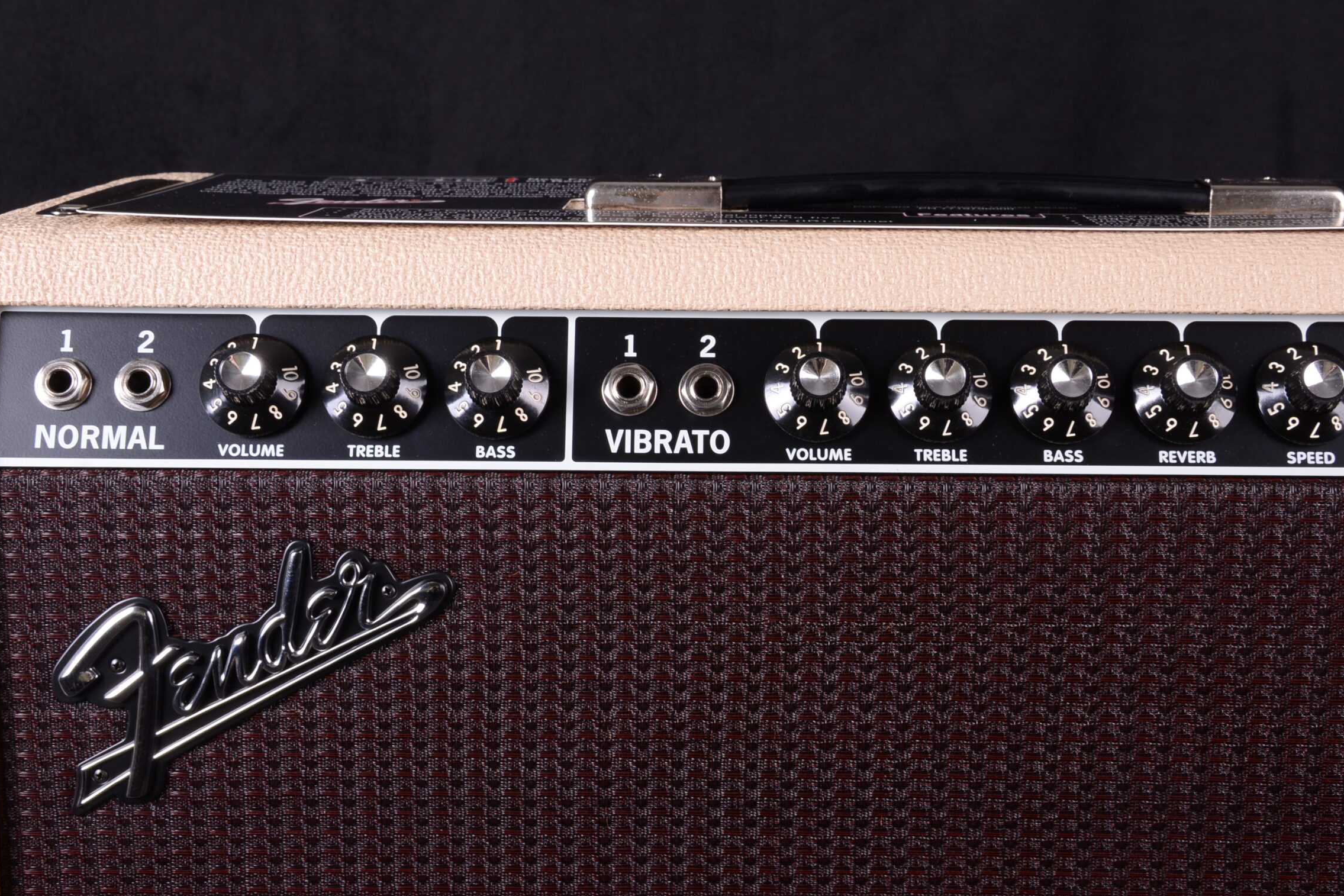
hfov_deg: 36.8
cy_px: 455
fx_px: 2016
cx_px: 742
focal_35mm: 54
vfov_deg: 25.1
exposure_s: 1/200
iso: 200
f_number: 13
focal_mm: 32
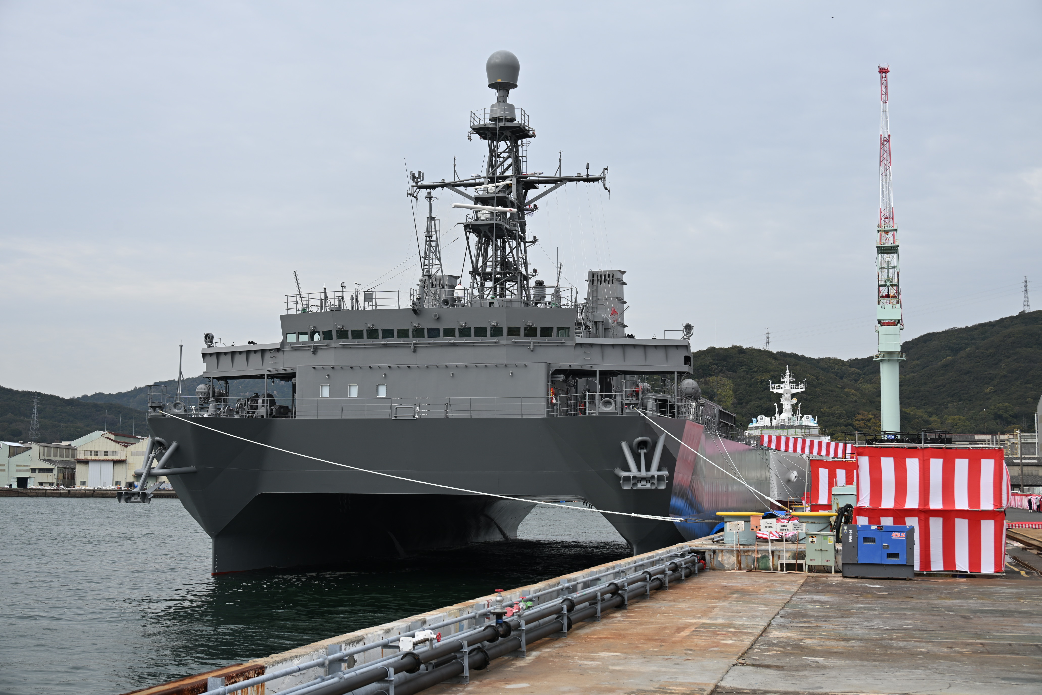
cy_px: 348
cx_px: 521
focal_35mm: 49
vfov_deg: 27.5
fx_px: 1418
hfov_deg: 40.3
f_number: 7.1
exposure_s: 1/200
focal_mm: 49
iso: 100
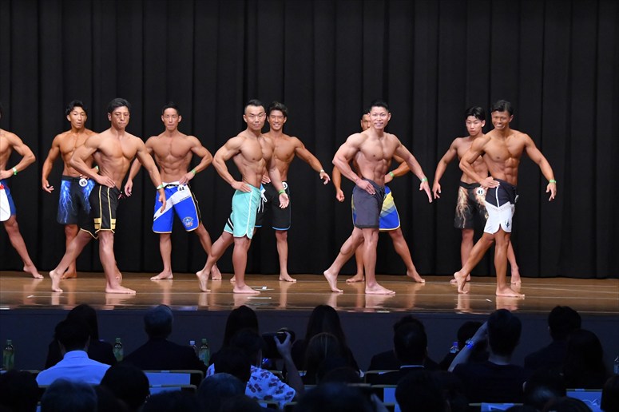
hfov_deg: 16.1
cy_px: 206
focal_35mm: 127
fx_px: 2183
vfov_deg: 10.8
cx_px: 310
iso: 8000
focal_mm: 85
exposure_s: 1/400
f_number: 5.6
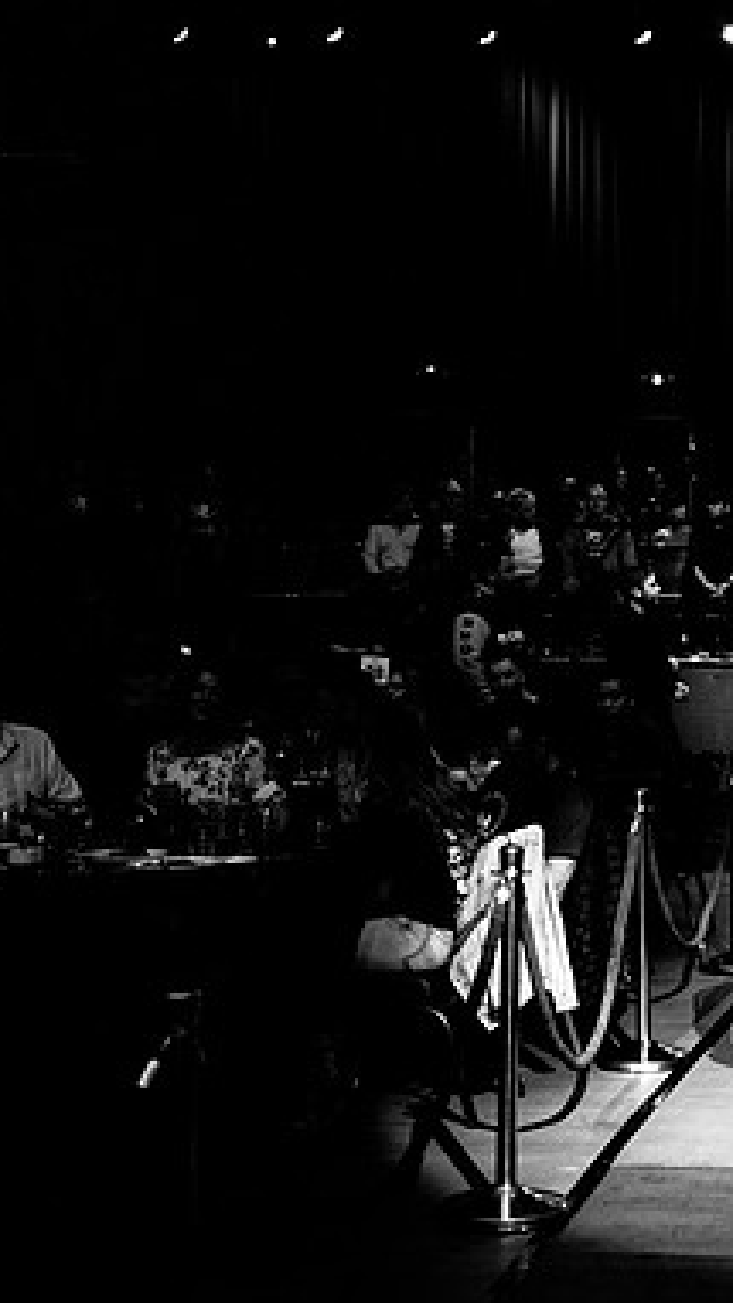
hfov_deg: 16.4
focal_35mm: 70
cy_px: 657
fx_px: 2418
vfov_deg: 30.1
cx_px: 914
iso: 3200
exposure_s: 1/320
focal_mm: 44
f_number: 2.8
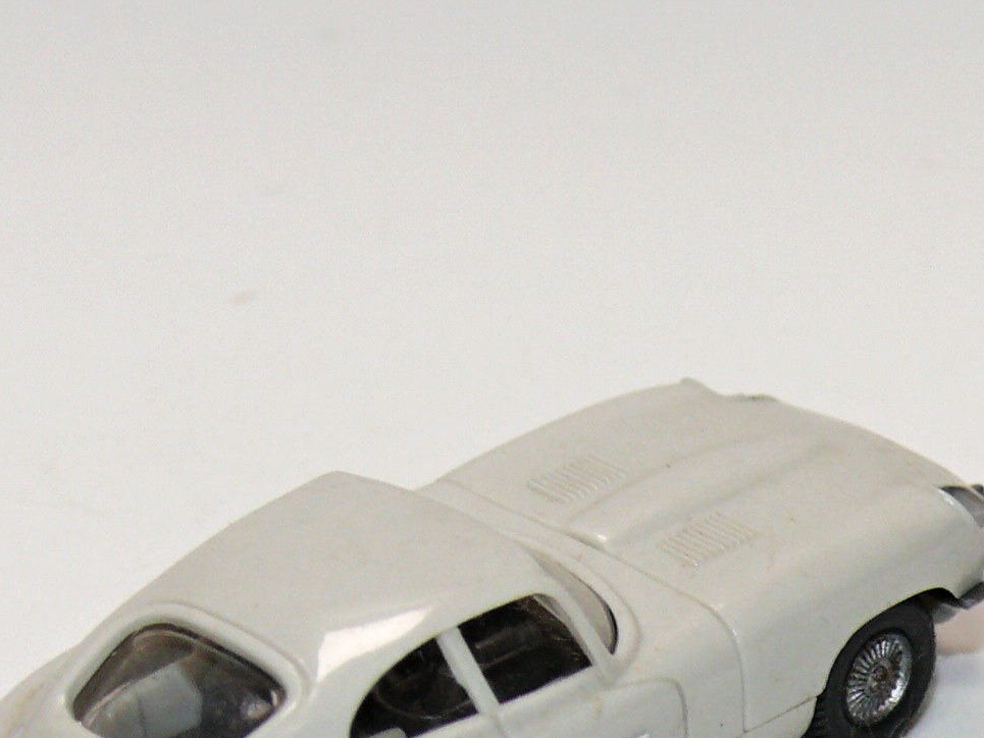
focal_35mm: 242
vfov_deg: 6.1
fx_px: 6880
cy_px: 581
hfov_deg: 8.2
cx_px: 505
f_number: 4
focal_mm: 17.4
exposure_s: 1/40
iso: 100
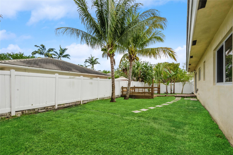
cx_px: 116
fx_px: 97
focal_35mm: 15
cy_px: 78
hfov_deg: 100.4
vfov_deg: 77.3
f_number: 14
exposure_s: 1/250
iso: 250
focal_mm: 10
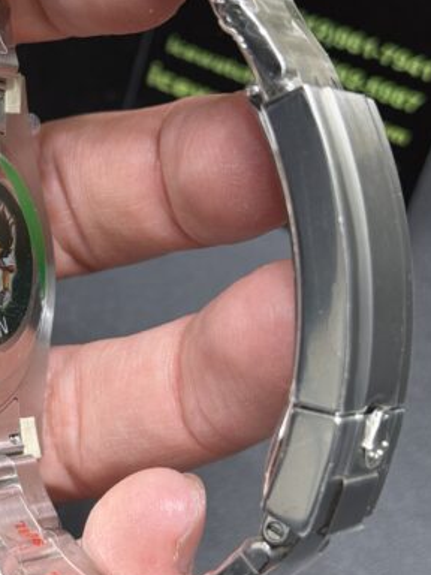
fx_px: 1660
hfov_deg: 14.6
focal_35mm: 100
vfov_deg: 19.6
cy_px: 259
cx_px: 12
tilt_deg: -55.0
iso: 50
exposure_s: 1/50
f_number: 1.78
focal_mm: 6.76
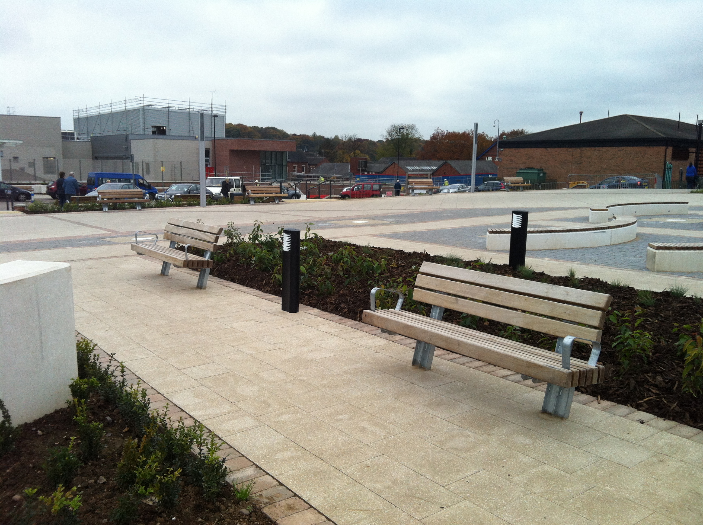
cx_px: 352
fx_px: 710
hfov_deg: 52.7
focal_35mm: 35
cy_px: 262
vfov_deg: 40.6
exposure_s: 1/185
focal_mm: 3.85
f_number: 2.8
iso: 80
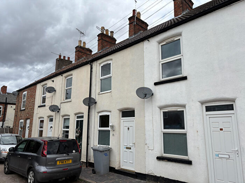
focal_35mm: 26
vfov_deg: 53.1
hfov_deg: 67.3
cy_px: 92
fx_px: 184
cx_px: 122
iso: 50
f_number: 1.6
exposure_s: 1/3937
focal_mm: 5.96
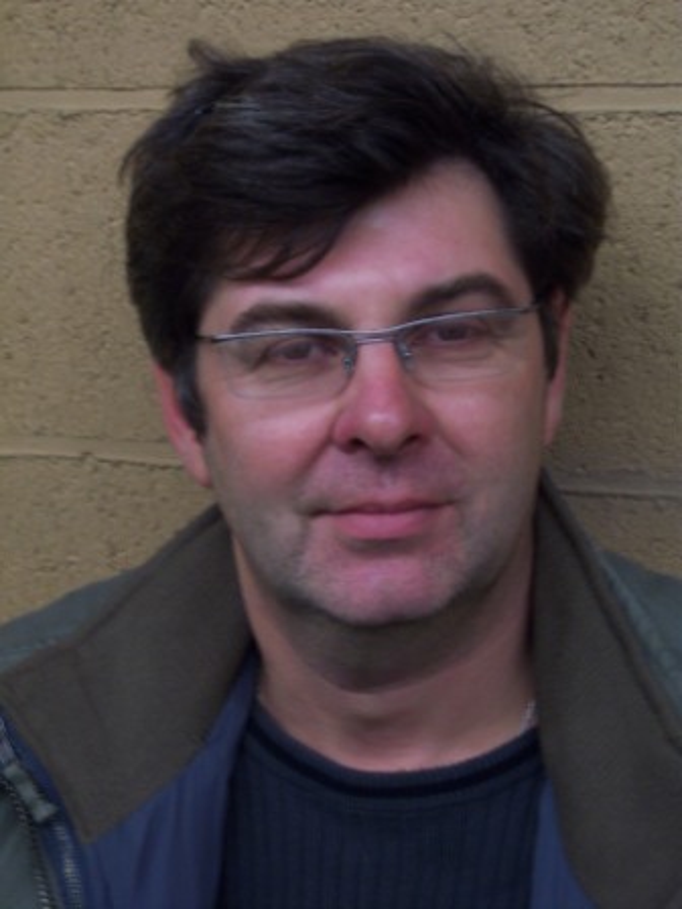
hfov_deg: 18.2
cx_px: 341
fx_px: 2128
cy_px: 454
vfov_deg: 24.1
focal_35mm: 81
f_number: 4
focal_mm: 17.1
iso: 160
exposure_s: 1/8
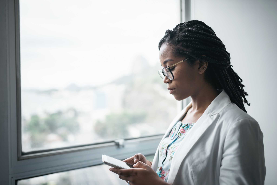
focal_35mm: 35
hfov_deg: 54.4
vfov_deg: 37.9
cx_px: 138
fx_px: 269
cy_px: 92
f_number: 1.8
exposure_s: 1/500
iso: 560
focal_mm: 35
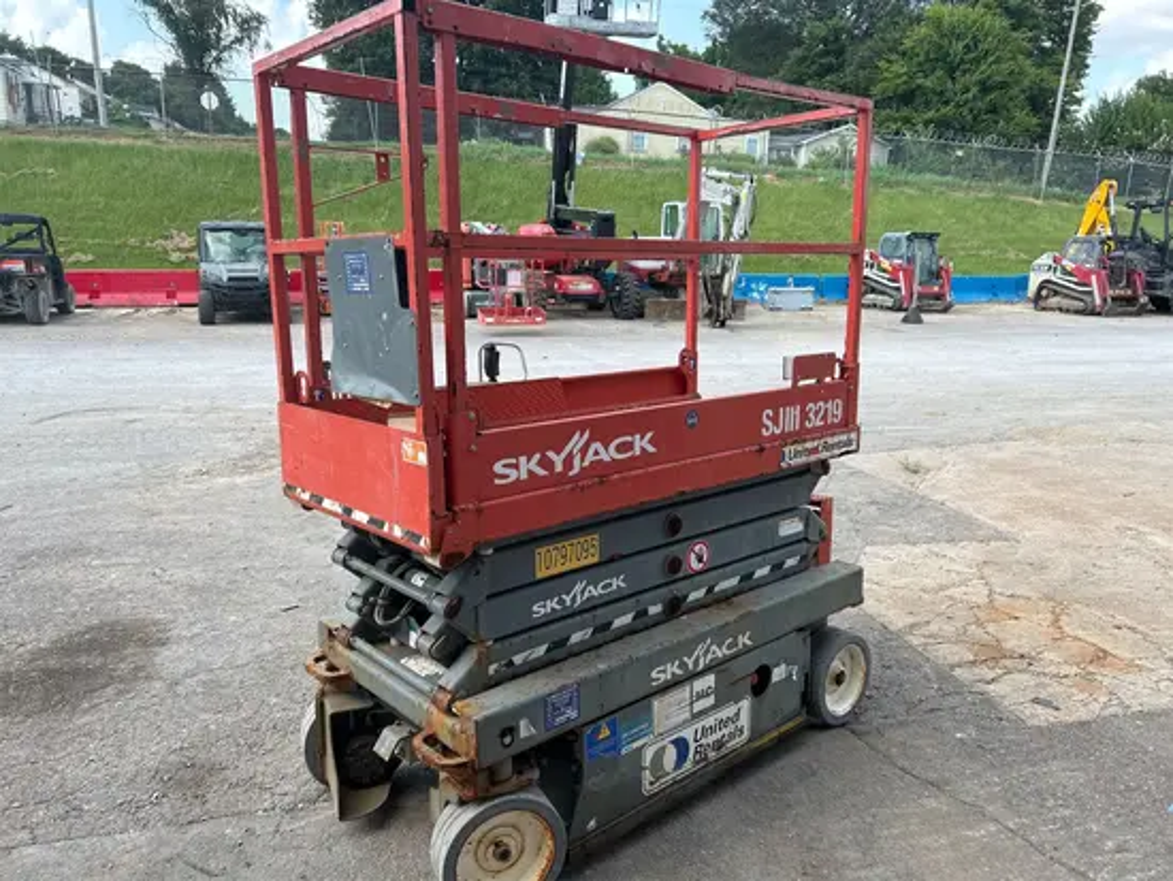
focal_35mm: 26
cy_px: 440
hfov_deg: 67.3
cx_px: 586
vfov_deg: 53.1
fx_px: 881
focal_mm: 5.7
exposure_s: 1/1009
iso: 50
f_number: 1.5
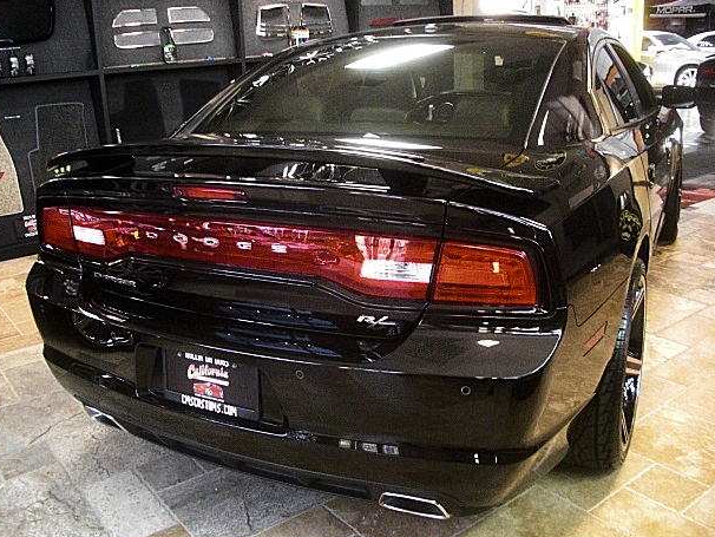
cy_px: 263
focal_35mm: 38
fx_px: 785
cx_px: 347
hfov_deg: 49.0
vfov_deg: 37.7
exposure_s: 1/20
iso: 800
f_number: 2.8
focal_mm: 6.3
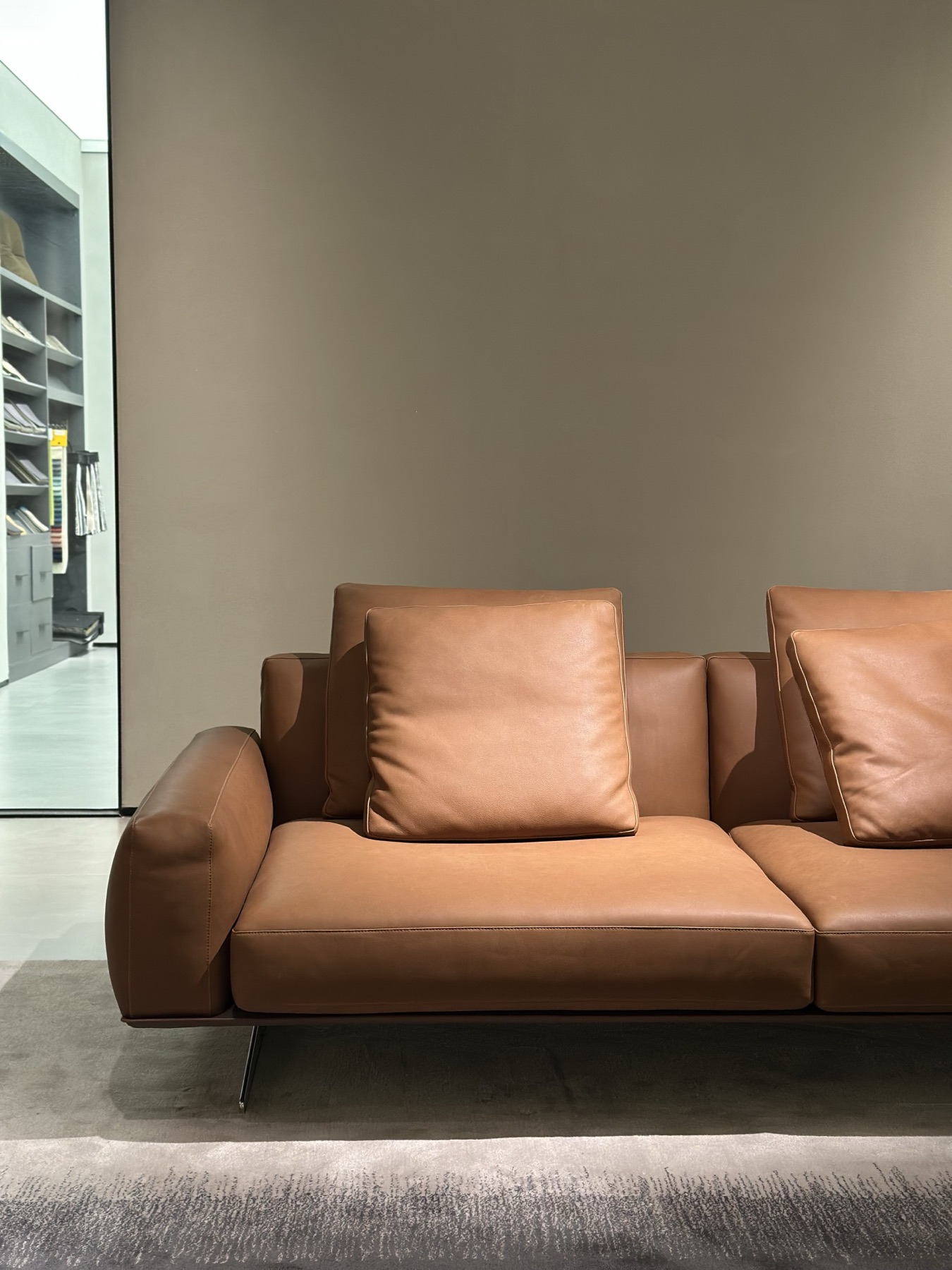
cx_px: 476
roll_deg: -0.9
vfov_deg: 39.7
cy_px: 635
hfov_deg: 30.3
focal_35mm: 48
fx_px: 1760
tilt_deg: -5.9
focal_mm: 6.86
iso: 160
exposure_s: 1/51
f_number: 1.78
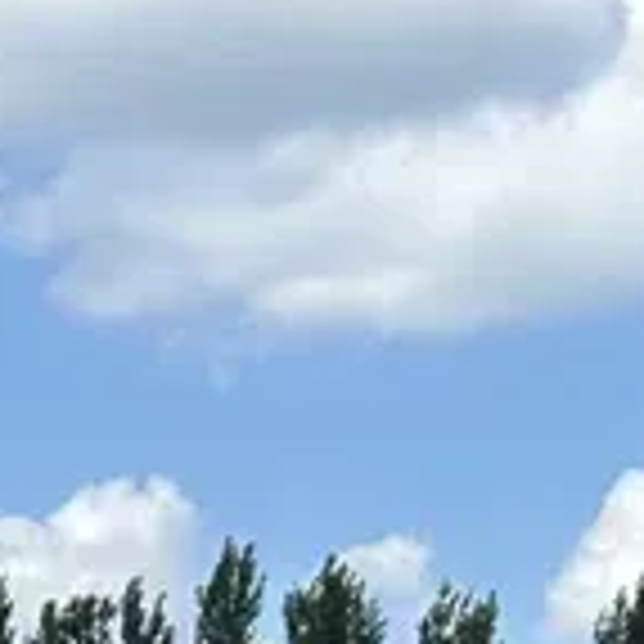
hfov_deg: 11.3
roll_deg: -0.1
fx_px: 3241
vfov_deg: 10.0
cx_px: 59
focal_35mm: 154
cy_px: 1518
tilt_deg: -6.2
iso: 50
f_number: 1.5
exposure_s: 1/2632
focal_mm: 5.7
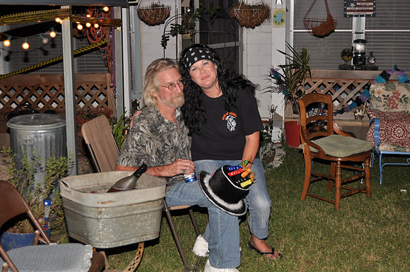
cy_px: 136
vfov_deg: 21.5
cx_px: 205
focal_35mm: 63
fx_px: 716
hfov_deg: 31.9
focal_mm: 42
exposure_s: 1/60
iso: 200
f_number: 5
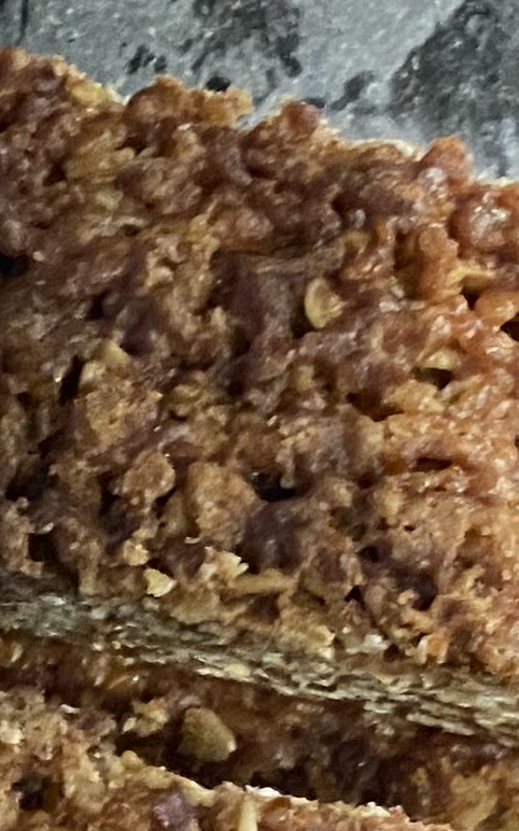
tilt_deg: -76.2
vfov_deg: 14.1
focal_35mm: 144
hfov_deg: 8.4
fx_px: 3261
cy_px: 983
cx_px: -665
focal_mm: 4.25
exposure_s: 1/30
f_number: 1.8
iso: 800
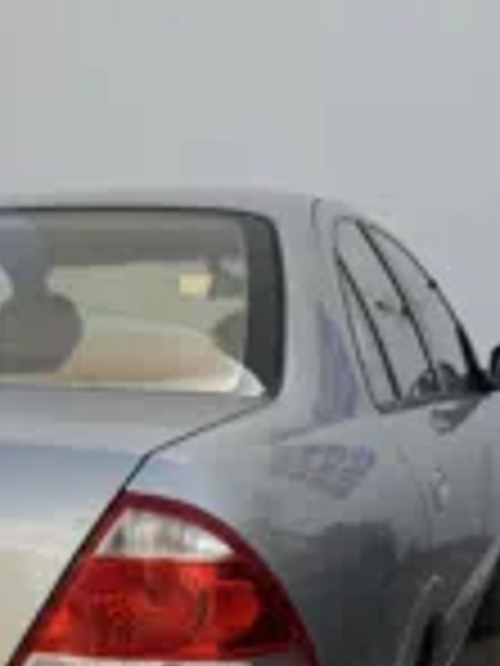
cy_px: 572
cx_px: -81
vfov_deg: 28.9
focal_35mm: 65
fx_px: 1252
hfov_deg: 21.2
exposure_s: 1/4673
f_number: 1.78
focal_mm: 6.76
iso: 80
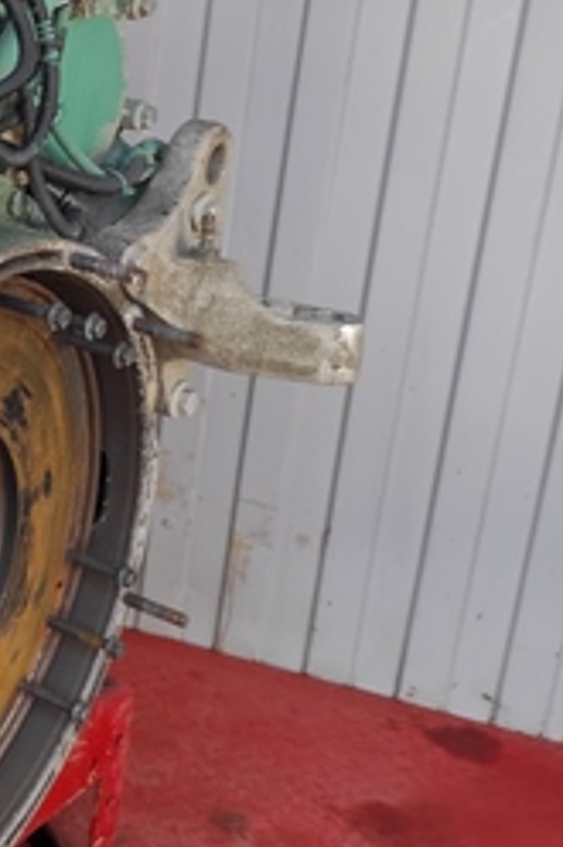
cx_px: -481
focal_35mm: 67
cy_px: 213
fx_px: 1574
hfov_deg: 16.6
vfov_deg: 29.6
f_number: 1.89
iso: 113
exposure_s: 1/100
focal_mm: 5.43
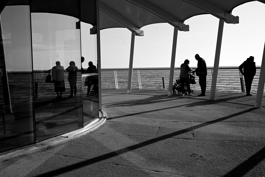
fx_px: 302
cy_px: 88
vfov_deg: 32.6
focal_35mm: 41
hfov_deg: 47.4
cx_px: 132
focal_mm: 41
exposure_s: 1/250
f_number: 11
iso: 100
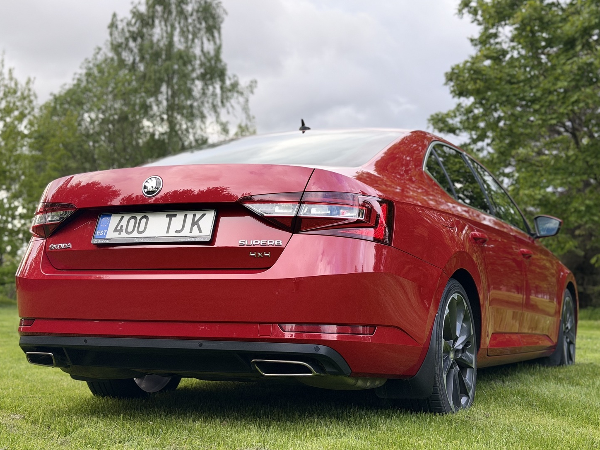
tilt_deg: +3.8
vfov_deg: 27.5
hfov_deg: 36.2
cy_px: 233
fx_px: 919
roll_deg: -0.2
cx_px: 293
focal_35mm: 53
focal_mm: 6.76
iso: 80
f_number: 1.78
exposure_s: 1/675
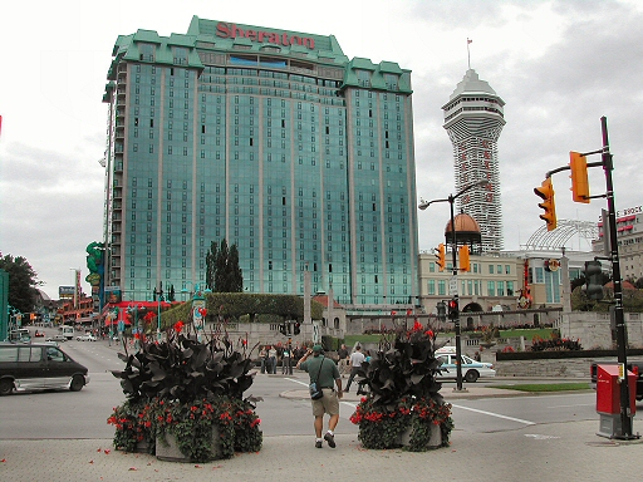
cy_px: 241
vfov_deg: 37.7
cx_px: 322
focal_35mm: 38
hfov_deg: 49.0
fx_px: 706
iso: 100
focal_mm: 8
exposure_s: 1/166
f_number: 7.6
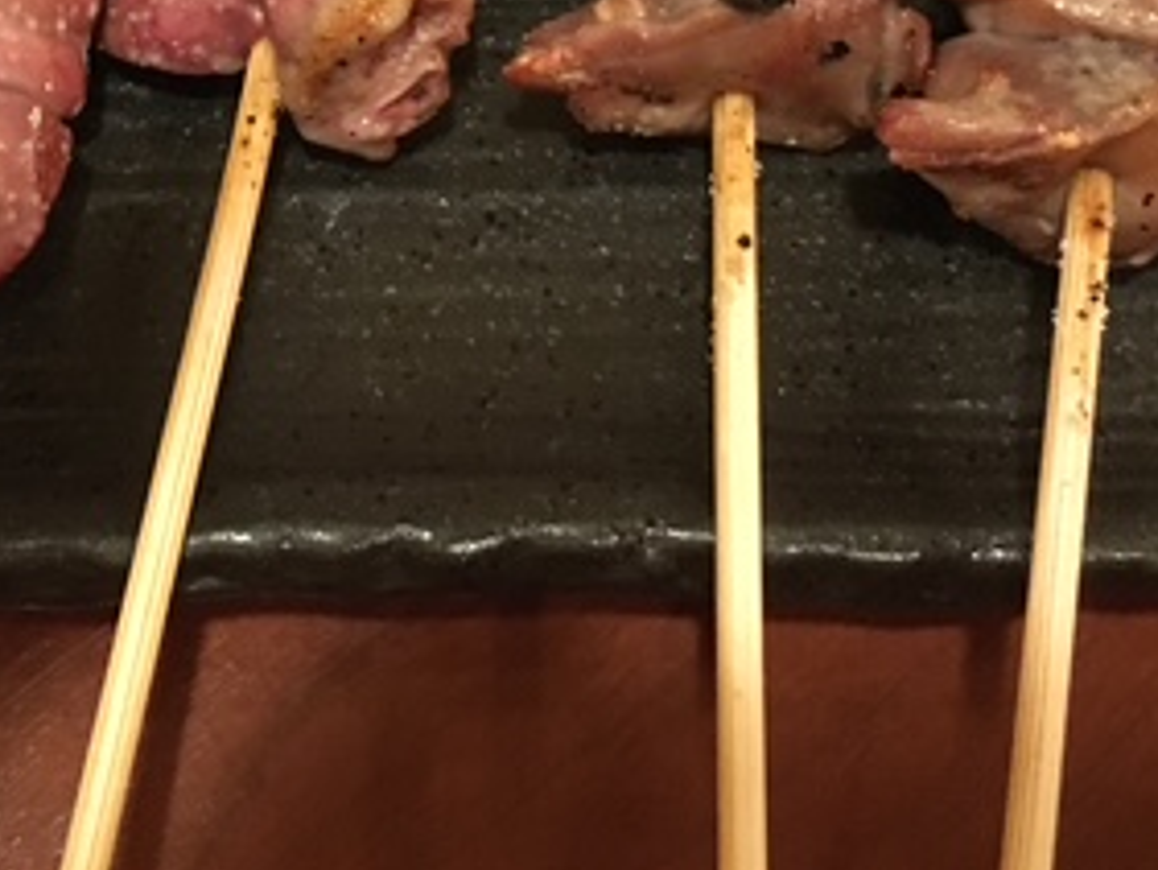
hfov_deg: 29.1
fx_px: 2209
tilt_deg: -63.1
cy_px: 41
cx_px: 350
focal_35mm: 66
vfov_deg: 21.6
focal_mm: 4.15
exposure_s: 1/15
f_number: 2.2
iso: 250
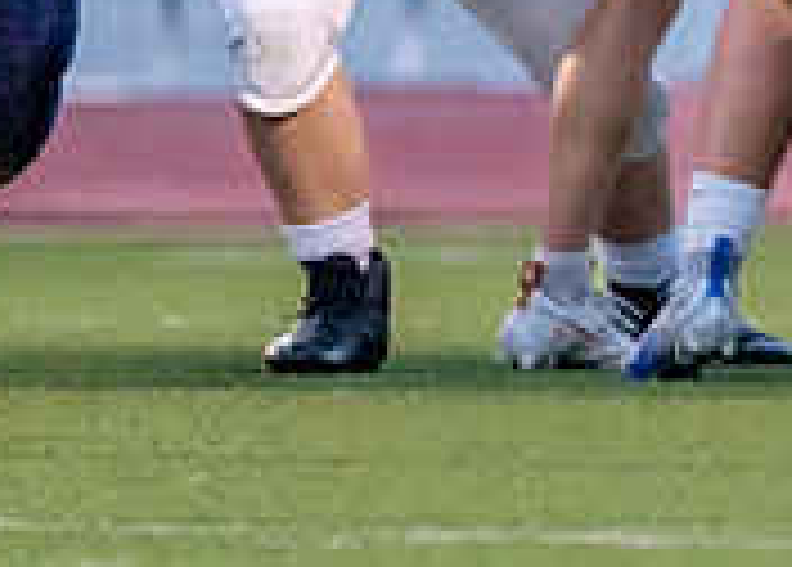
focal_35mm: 1215
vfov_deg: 1.2
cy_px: -331
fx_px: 27351
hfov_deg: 1.7
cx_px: 1208
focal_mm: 200
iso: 1600
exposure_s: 1/1000
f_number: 2.8
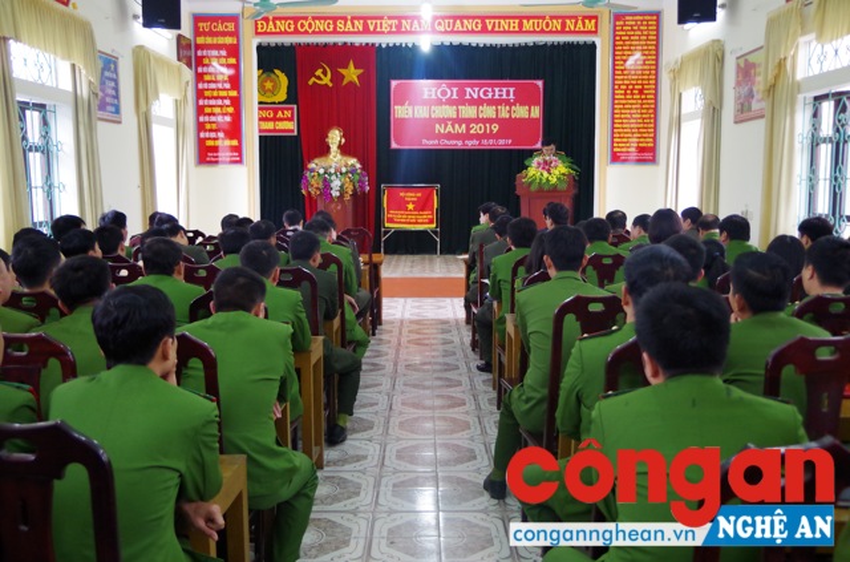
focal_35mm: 36
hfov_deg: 53.3
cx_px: 425
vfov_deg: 36.7
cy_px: 281
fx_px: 848
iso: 1600
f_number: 4
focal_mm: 24
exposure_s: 1/50
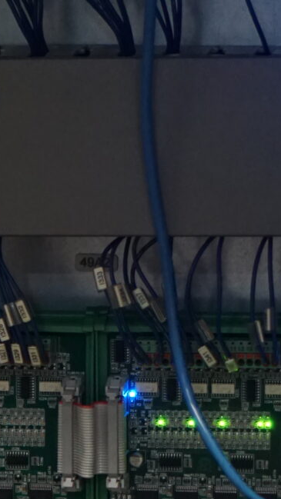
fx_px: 4107
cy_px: 449
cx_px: 42
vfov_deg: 6.9
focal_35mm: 310
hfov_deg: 3.9
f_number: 1.8
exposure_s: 1/200
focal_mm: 50
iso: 1250
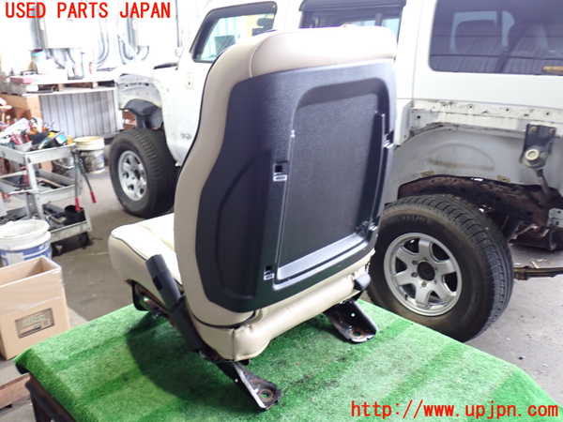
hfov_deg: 56.8
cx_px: 282
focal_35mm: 32
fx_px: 520
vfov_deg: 44.2
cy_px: 211
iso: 500
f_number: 2.4
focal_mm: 5.79
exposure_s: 1/30
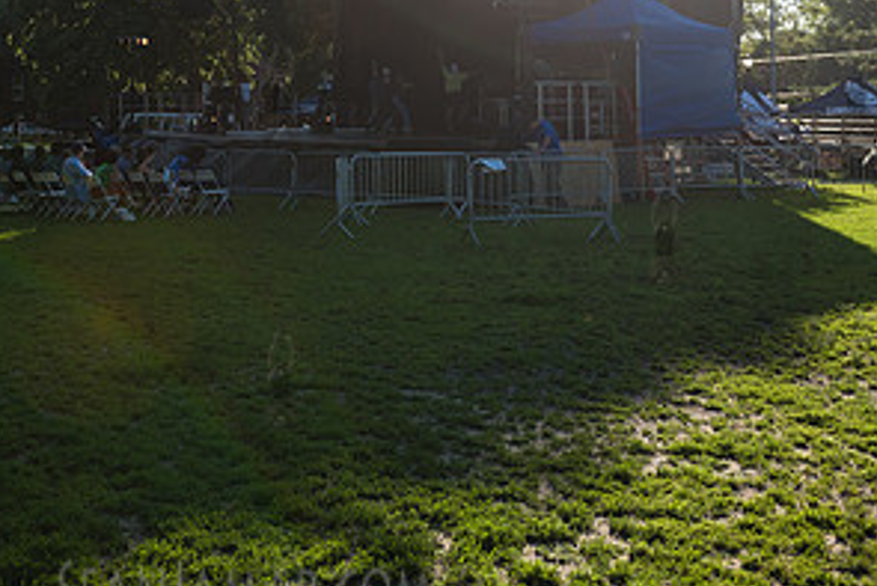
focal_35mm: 55
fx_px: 1340
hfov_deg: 35.8
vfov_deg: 24.1
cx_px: 279
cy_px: 88
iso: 200
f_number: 2.8
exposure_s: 1/4000
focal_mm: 28
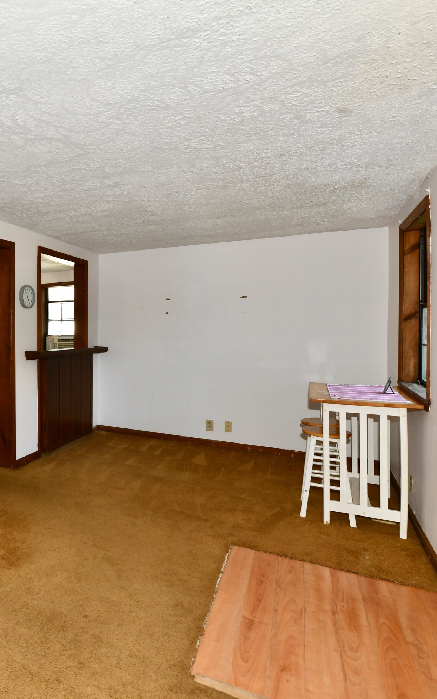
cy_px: 342
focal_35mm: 22
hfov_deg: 48.4
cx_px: 33
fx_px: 419
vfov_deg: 79.6
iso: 640
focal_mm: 14
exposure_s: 1/60
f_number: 6.3
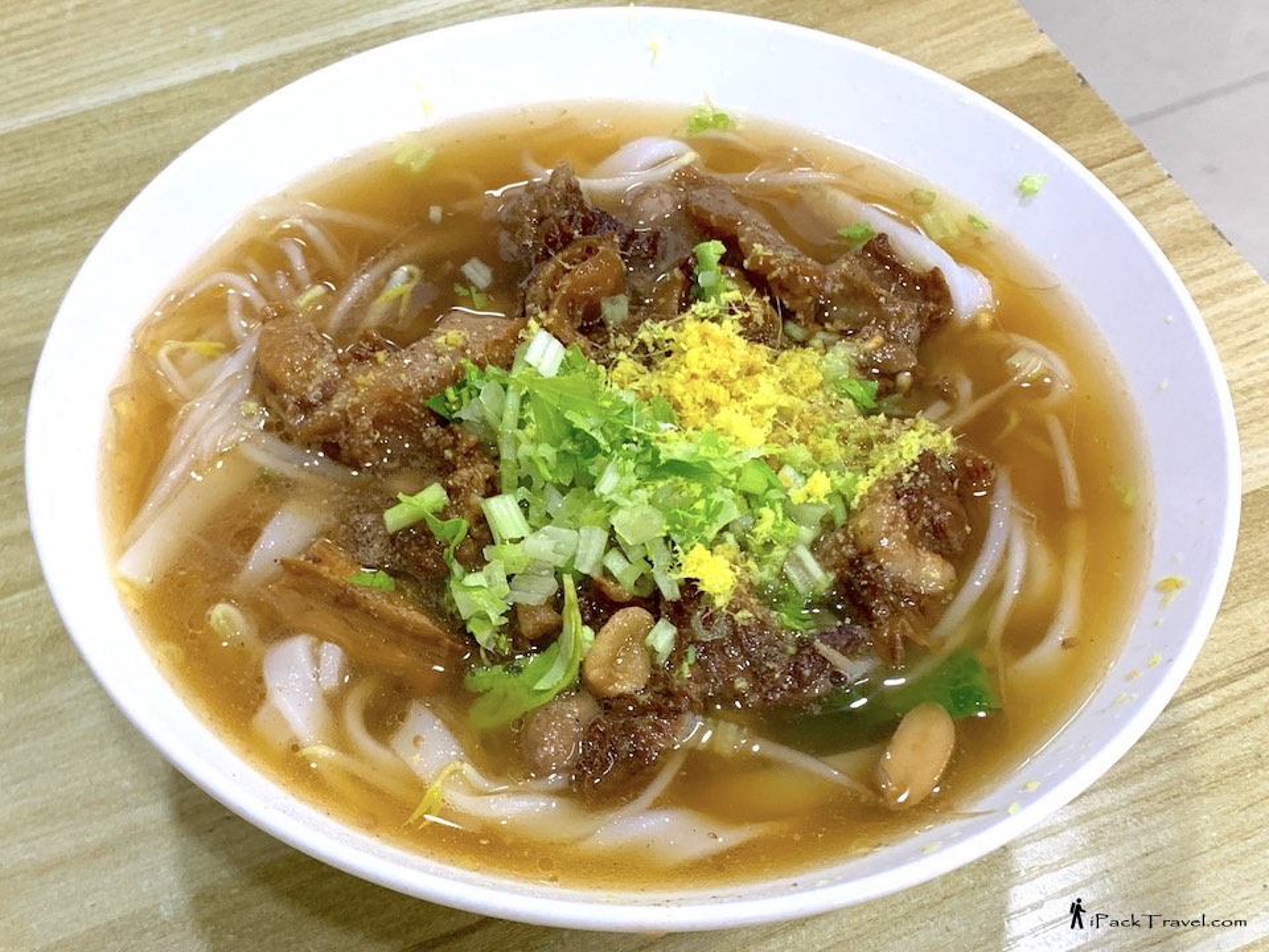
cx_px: 634
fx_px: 953
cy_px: 476
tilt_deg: -50.1
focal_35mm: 26
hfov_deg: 67.3
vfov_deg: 53.1
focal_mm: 4.25
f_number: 1.8
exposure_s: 1/69
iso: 100
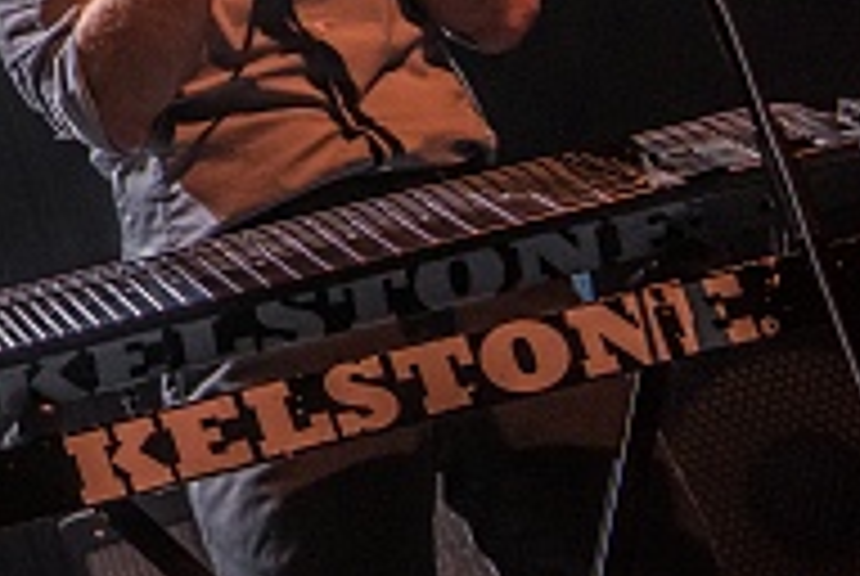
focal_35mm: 143
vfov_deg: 9.5
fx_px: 3421
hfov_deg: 13.3
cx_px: -545
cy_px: -155
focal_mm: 38
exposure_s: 1/80
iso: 2500
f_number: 2.8
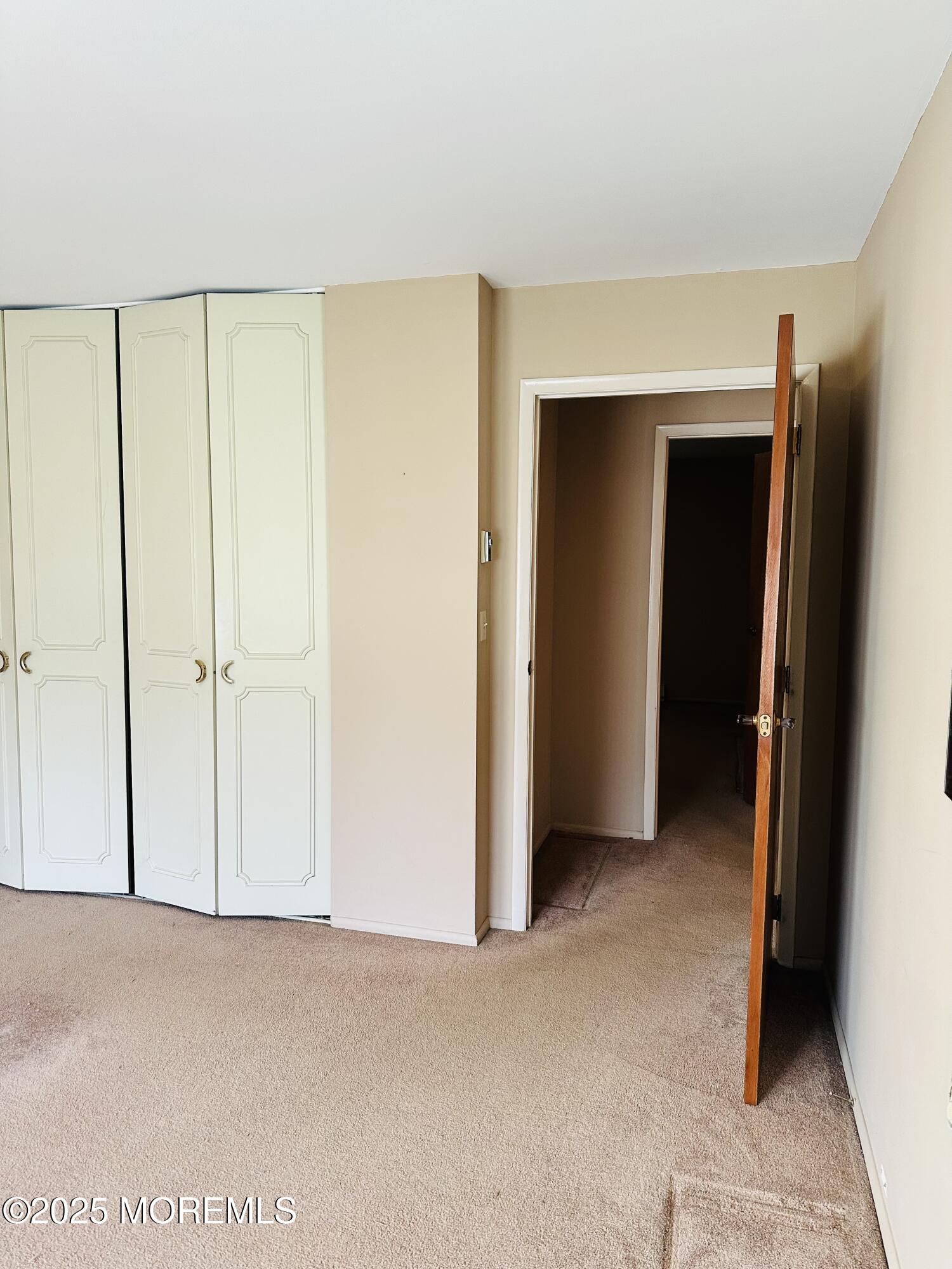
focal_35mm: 24
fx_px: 880
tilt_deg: -5.1
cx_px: 476
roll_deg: -1.5
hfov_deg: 56.8
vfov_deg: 71.6
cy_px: 634
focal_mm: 6.86
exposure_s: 1/120
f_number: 1.78
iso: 200
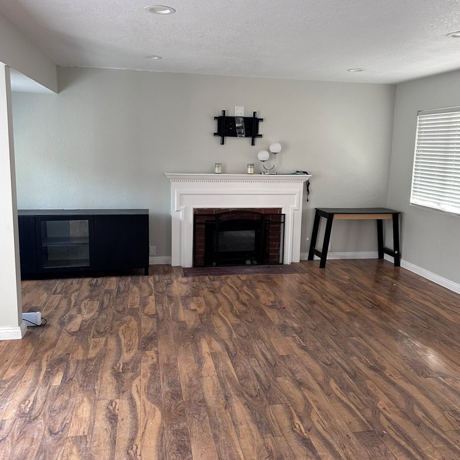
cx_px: 232
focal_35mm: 29
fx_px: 436
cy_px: 209
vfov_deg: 55.5
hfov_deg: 55.6
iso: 250
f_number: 1.78
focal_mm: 6.86
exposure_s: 1/74
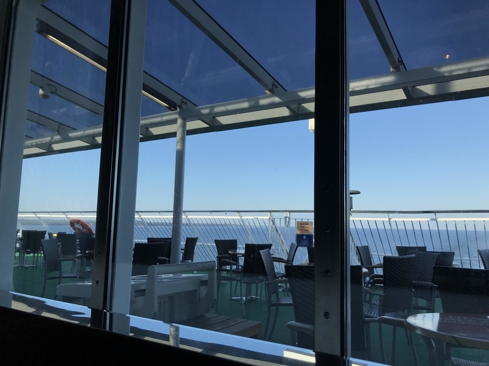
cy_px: 183
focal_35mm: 28
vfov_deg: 49.7
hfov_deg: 63.4
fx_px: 396
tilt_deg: +6.1
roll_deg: -1.1
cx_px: 244
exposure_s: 1/1996
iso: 20
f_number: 1.8
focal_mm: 3.99
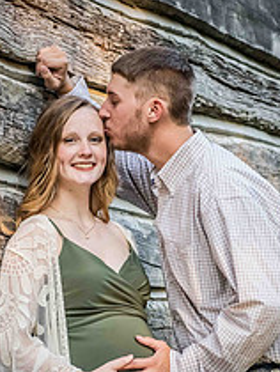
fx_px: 1905
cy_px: 252
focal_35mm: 177
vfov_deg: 11.1
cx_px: 158
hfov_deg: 8.4
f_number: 5.6
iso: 1600
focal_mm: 86
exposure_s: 1/320
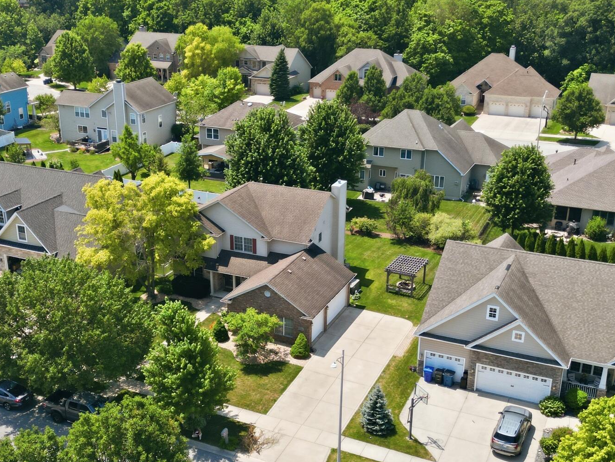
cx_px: 261
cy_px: 267
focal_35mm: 45
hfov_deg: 42.0
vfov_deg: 32.1
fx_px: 800
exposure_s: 1/2500
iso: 130
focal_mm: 6.7
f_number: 1.7
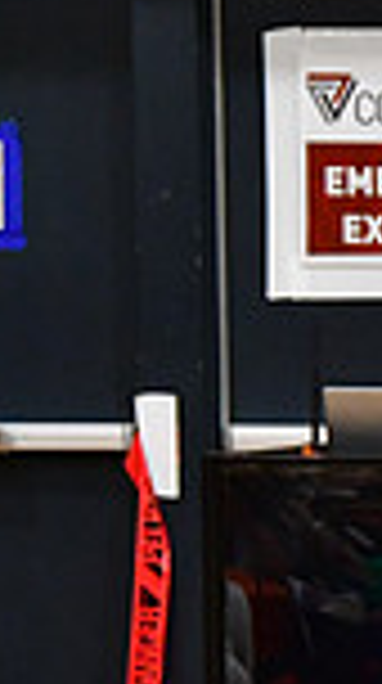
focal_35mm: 780
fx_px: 14109
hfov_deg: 1.5
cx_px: 1294
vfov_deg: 2.8
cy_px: 763
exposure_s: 1/500
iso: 5000
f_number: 3.5
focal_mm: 130
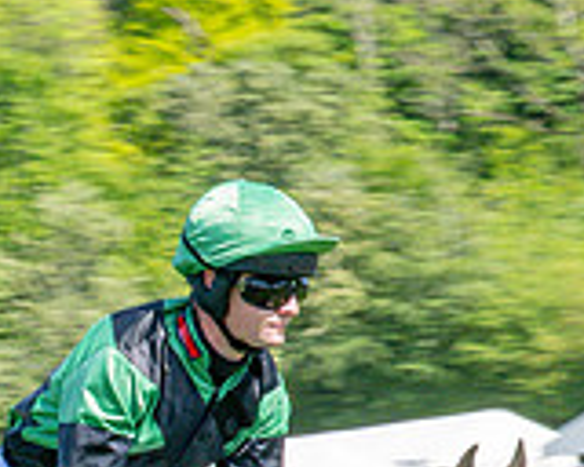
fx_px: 6896
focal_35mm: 399
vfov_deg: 3.9
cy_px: 805
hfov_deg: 4.8
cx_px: -39
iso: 200
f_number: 18
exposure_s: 1/160
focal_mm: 70
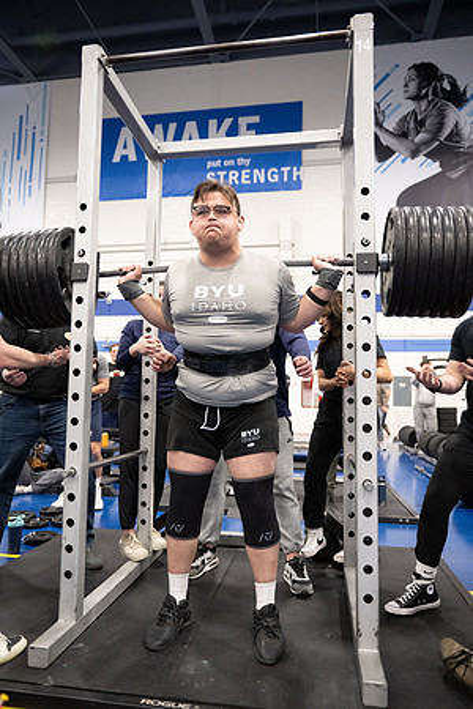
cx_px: 236
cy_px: 354
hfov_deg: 53.1
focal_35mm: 24
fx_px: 473
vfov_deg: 73.7
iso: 6400
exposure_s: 1/200
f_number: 2.8
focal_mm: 24
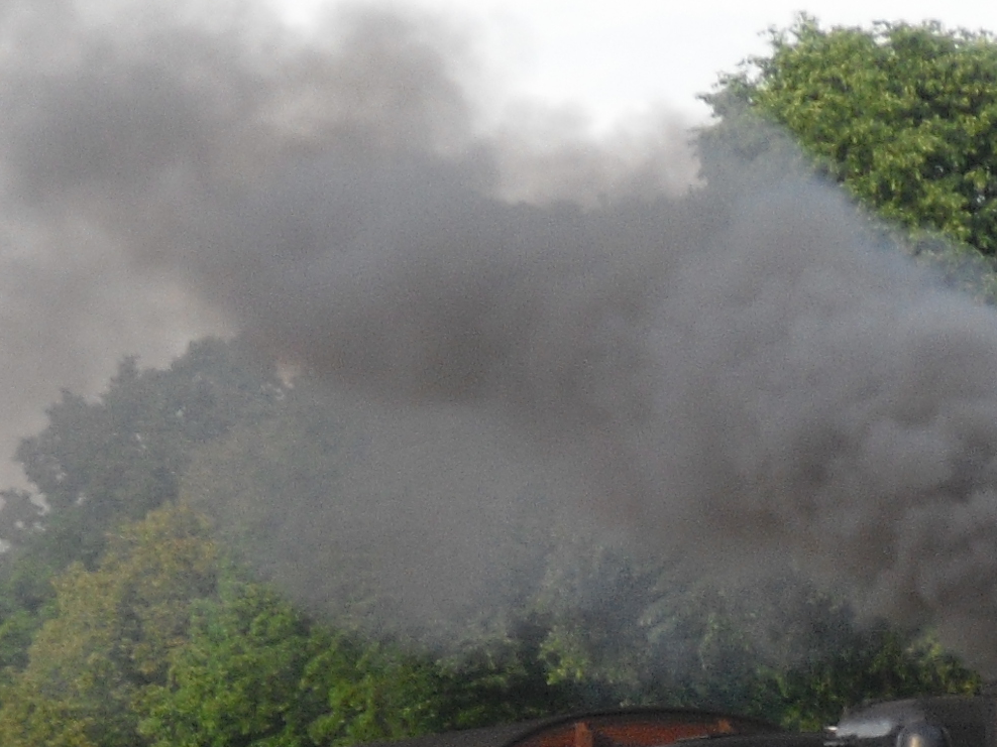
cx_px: 777
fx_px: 10657
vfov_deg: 4.0
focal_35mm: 370
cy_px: 654
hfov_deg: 5.4
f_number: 5.9
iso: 100
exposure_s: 1/60
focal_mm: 18.6
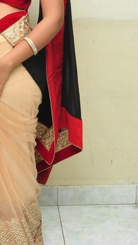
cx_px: 11
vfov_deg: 27.9
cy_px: 65
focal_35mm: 75
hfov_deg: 15.9
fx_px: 488
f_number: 7.1
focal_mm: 25
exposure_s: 1/125
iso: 1600
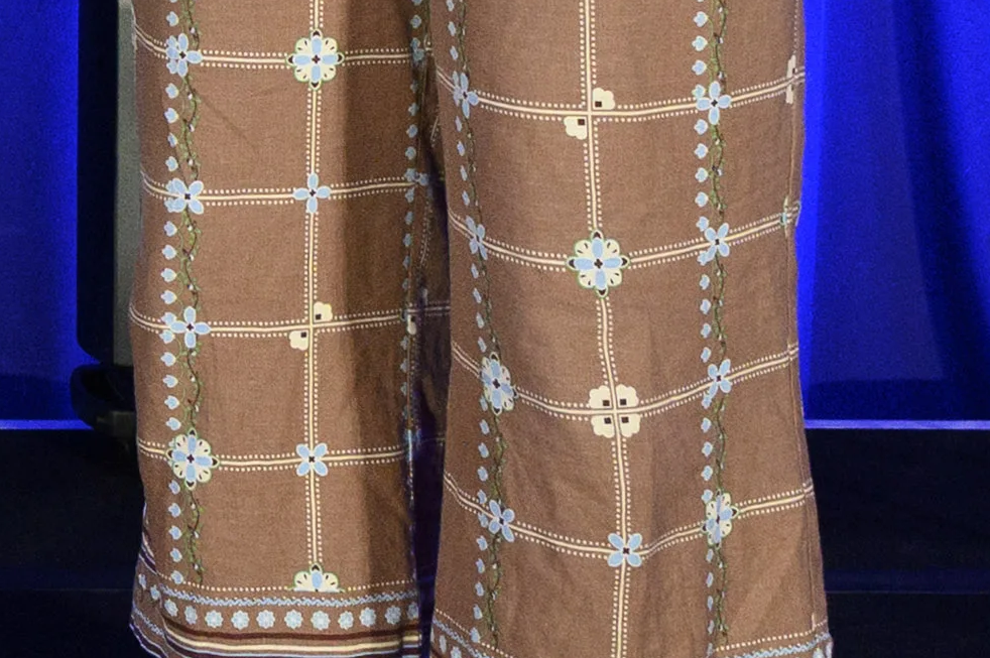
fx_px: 4260
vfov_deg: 8.4
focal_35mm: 155
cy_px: -664
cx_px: -900
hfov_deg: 12.0
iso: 3200
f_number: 5.6
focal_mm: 25.5
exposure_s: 1/125
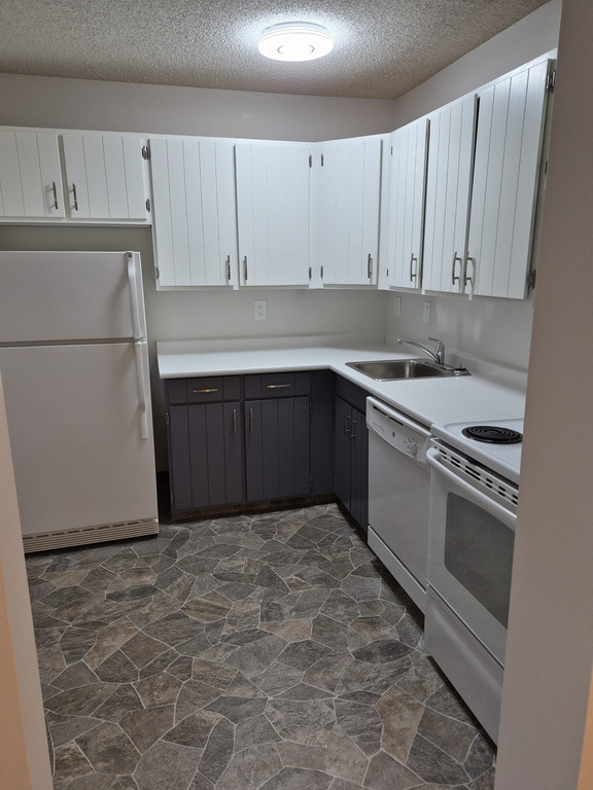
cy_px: 395
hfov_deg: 58.9
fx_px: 525
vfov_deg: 73.9
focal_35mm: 23
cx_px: 296
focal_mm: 5.4
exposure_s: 1/120
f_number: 1.8
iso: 125
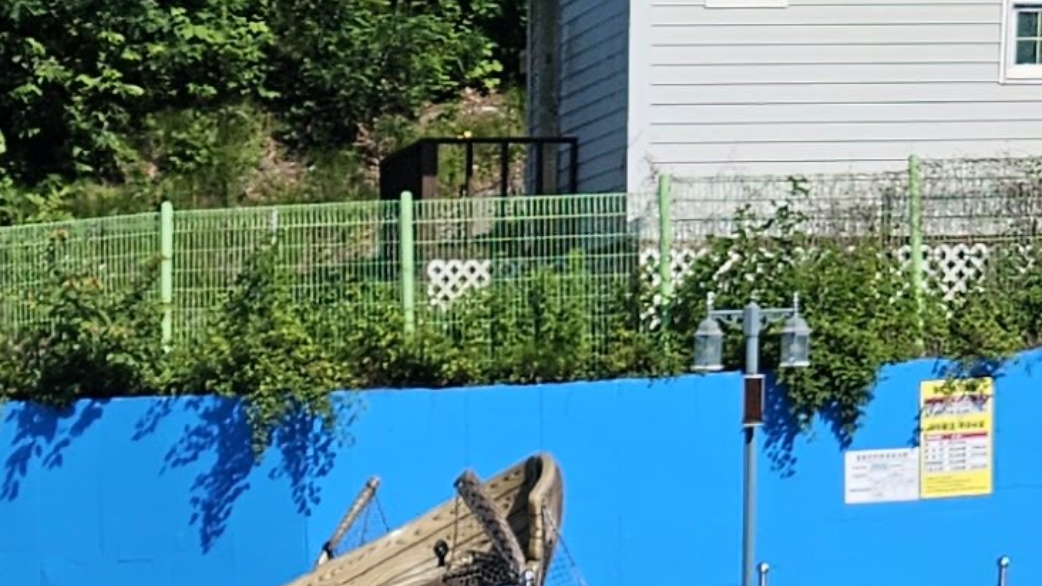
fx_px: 3786
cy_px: 1579
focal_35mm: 137
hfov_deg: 15.6
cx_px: 313
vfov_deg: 7.9
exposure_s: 1/1936
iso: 25
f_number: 1.8
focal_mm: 5.4
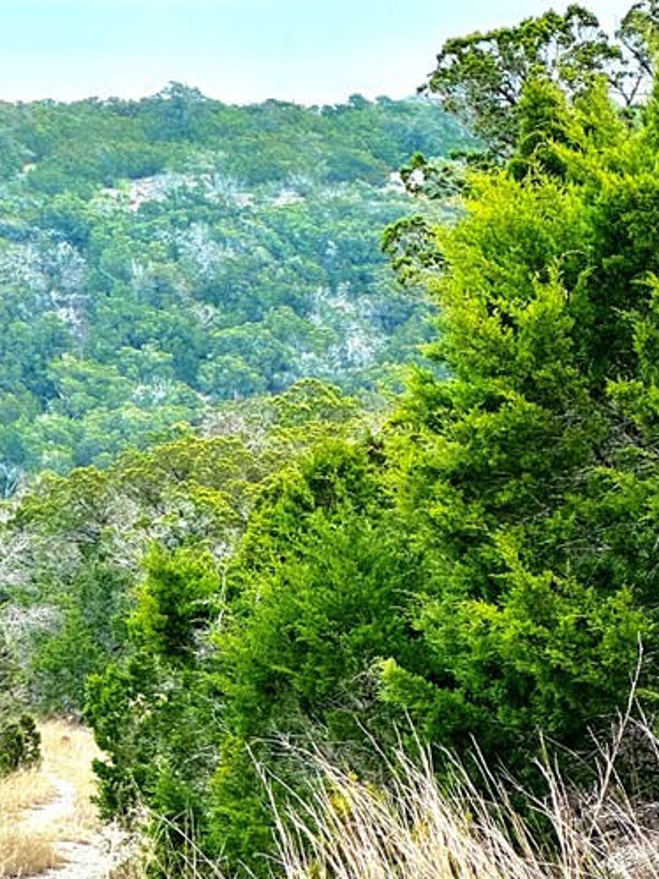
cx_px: 4
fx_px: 4012
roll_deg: +0.5
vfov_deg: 12.5
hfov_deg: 9.3
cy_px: 324
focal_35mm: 158
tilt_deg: -2.2
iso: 25
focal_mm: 9
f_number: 2.8
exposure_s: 1/270
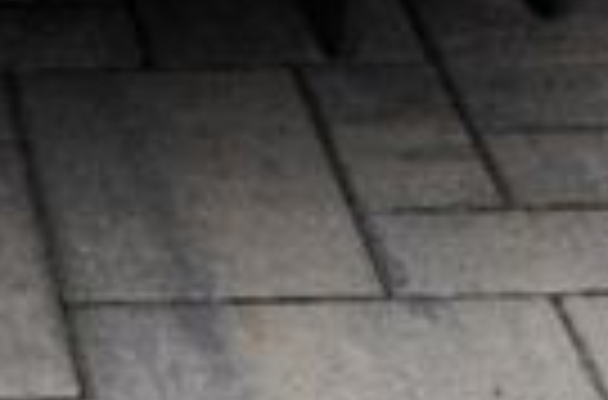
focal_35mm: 190
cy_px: -1067
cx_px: -333
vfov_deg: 6.2
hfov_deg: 10.5
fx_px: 3198
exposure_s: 1/125
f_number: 5.6
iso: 100
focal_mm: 25
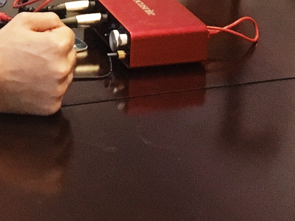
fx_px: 1202
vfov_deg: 9.4
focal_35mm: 141
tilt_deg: -6.5
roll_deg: -1.2
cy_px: -297
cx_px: 104
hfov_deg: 14.0
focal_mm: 4.15
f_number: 2.2
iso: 160
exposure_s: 1/30
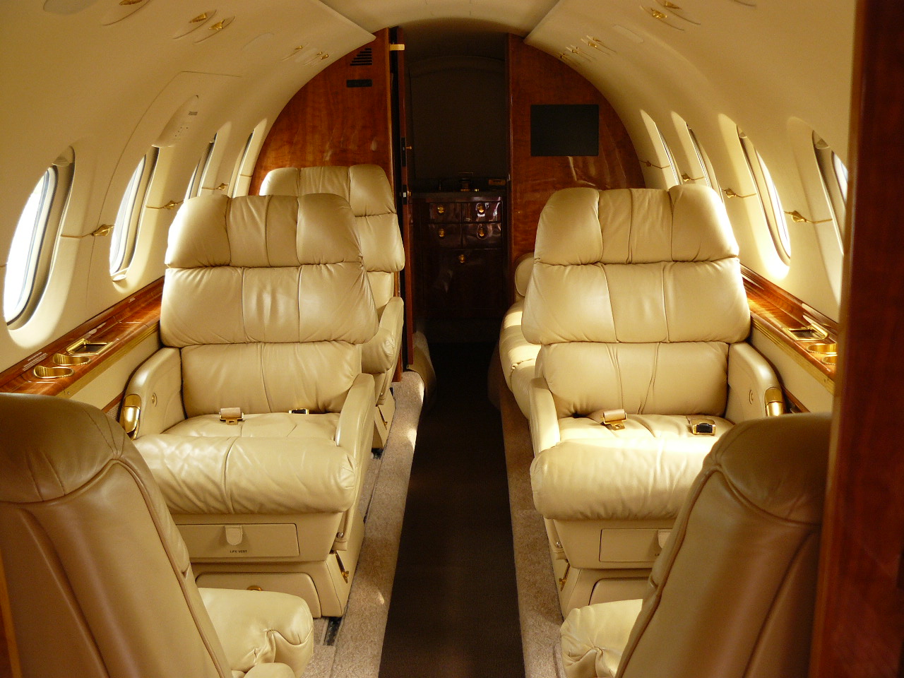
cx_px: 452
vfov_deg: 39.7
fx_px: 940
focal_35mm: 36
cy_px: 339
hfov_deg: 51.4
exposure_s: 1/30
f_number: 2.8
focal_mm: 6
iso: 160
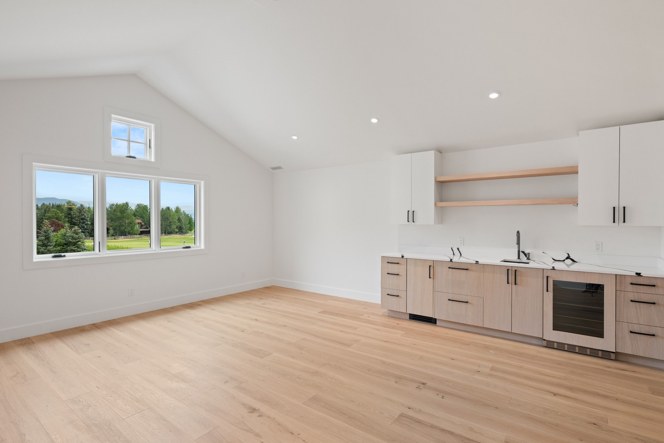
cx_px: 332
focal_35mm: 18
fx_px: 332
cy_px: 222
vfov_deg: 67.4
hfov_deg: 90.0
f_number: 7.1
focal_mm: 18
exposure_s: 1/20
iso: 500
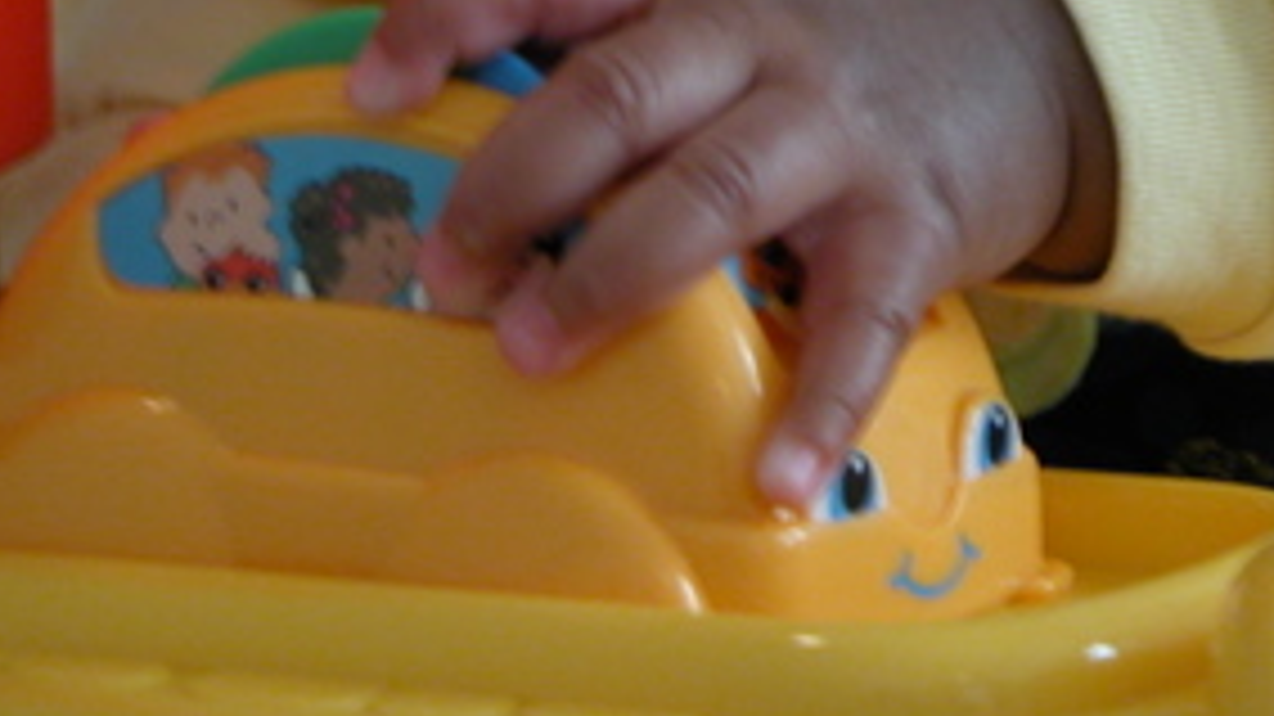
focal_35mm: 228
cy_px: -468
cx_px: 1143
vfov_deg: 5.3
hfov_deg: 9.4
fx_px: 7700
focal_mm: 18.8
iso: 100
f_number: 3.3
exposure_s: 1/6.9
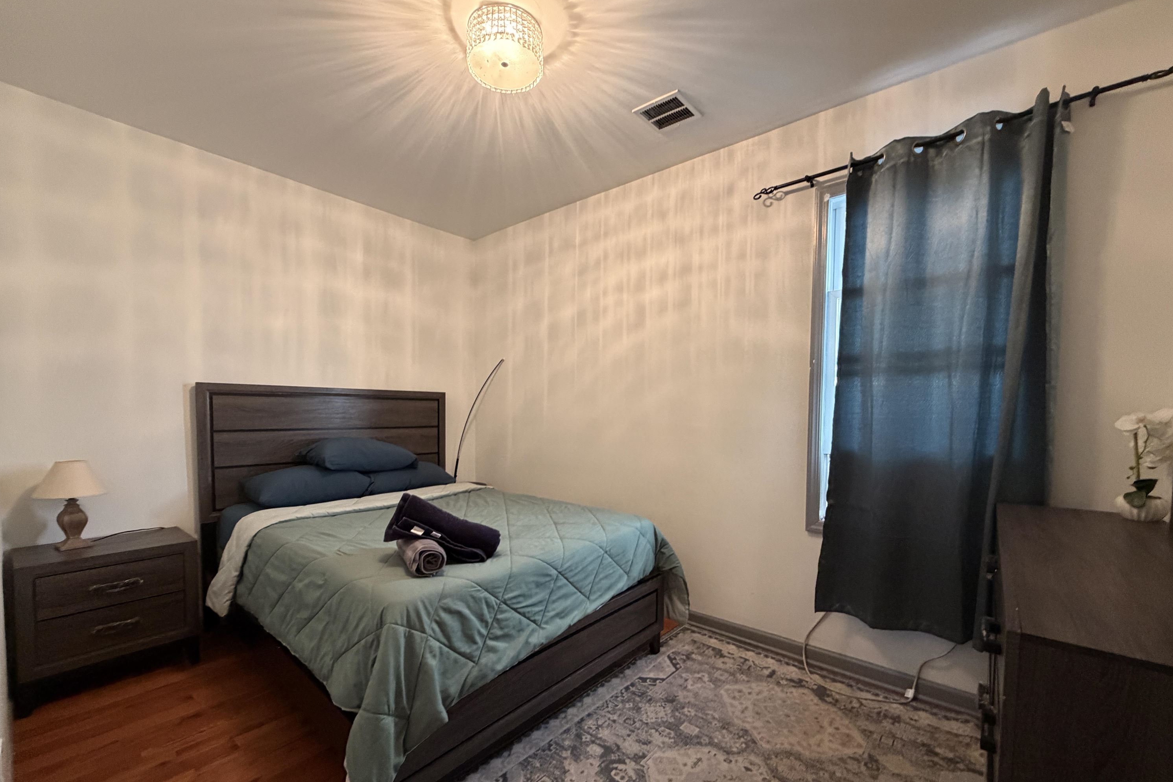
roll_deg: -0.5
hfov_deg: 100.4
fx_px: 489
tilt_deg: -2.7
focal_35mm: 15
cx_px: 579
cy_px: 436
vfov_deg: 77.0
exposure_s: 1/60
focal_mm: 2.22
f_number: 2.2
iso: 400
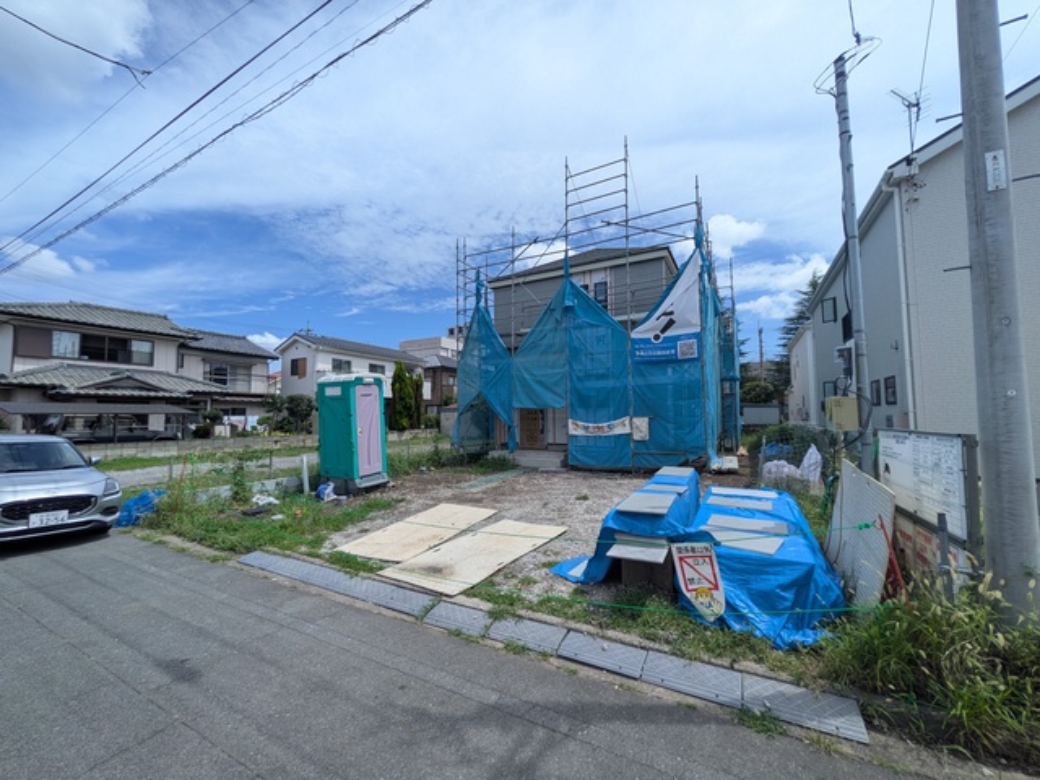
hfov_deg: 102.1
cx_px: 520
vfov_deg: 85.7
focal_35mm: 14
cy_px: 390
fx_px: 421
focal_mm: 1.83
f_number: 2.2
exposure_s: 1/2237
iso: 51
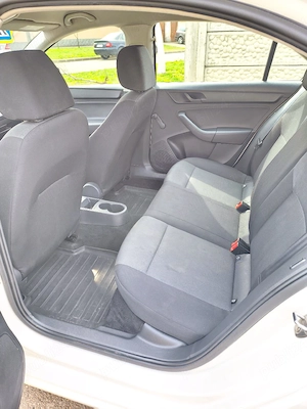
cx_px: 154
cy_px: 204
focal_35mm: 23
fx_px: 272
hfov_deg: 58.9
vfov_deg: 73.9
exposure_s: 1/50.3
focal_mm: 6.14
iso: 500
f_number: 1.65
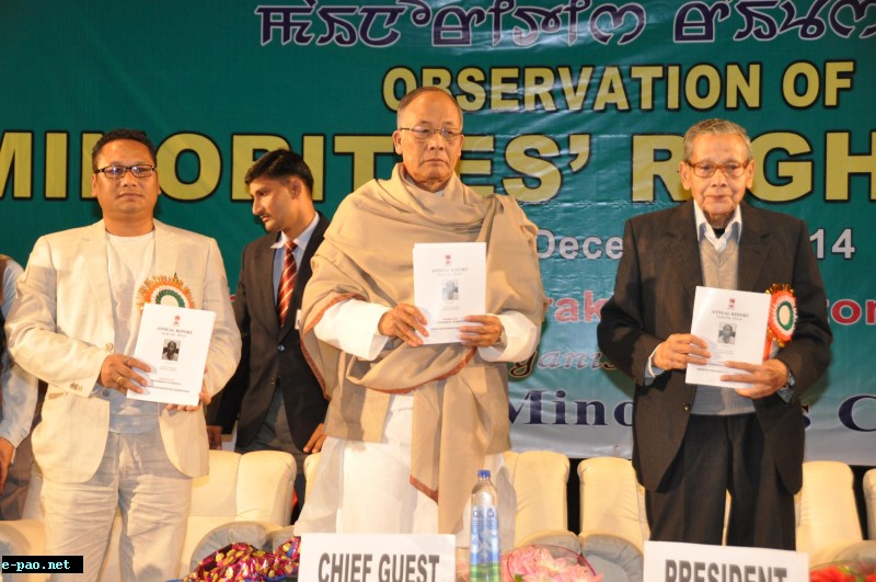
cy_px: 291
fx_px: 2005
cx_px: 438
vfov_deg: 16.5
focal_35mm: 82
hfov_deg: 24.7
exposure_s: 1/60
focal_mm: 55
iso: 800
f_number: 4.8
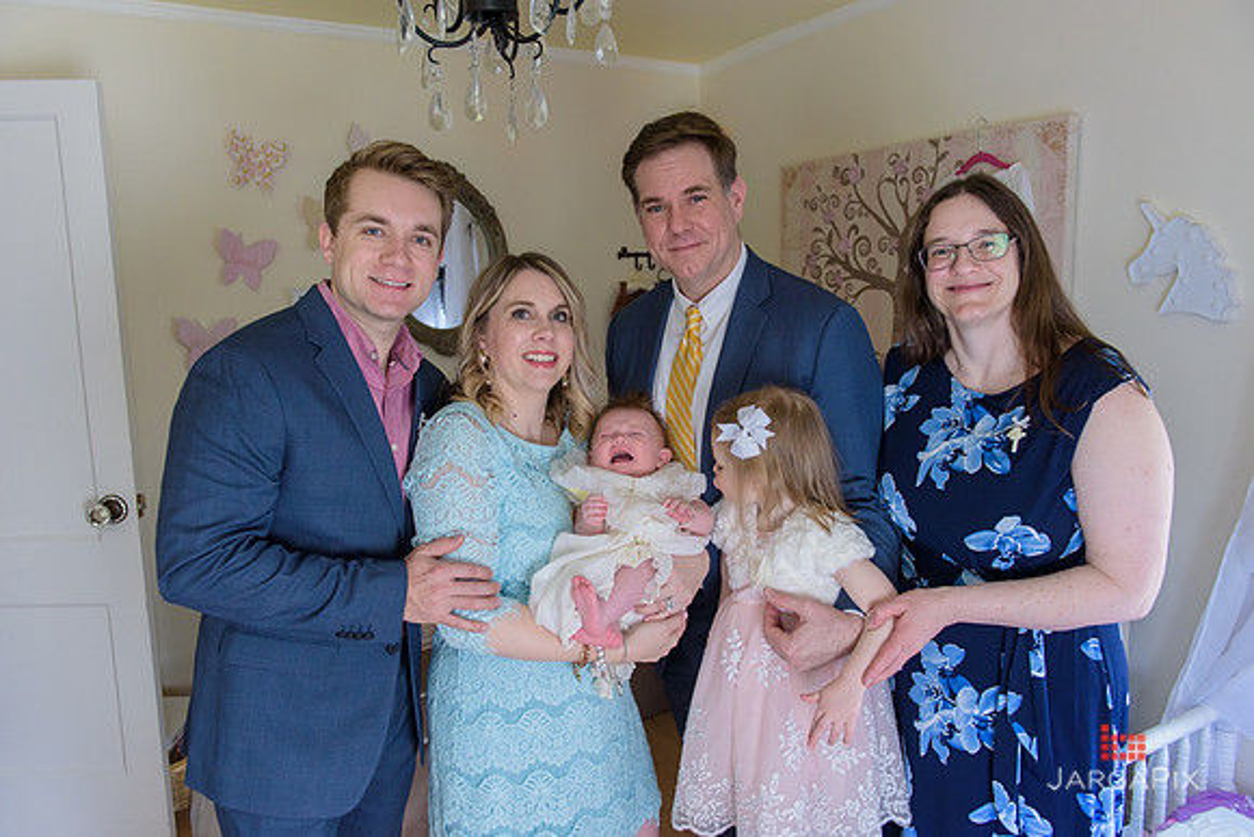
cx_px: 627
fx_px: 906
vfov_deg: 49.6
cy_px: 418
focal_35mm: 26
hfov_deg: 69.4
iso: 1600
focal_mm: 26
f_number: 3.2
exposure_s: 1/125
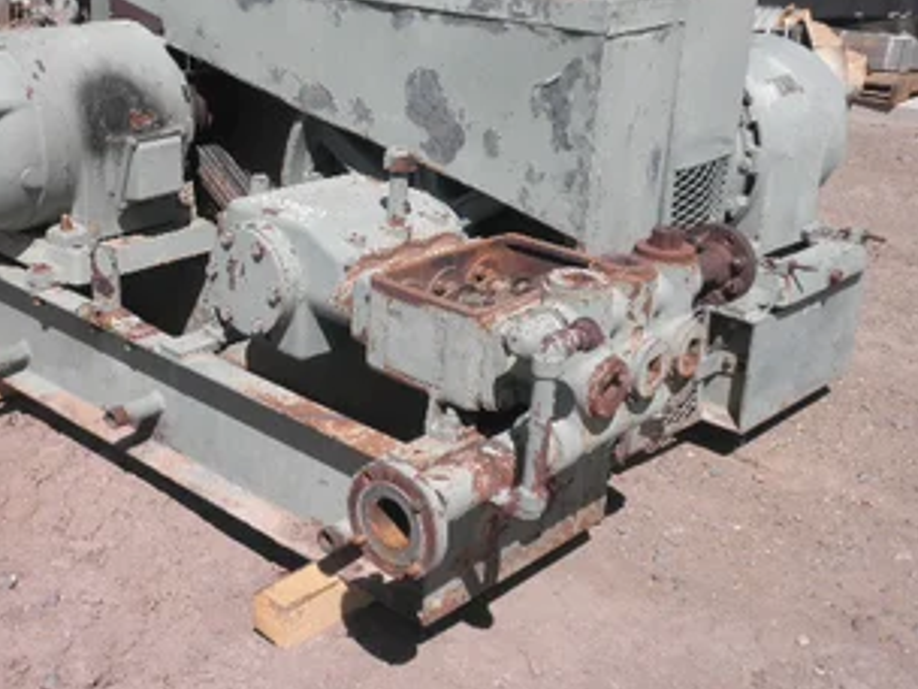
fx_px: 1220
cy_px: 299
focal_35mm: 46
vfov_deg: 31.5
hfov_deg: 40.8
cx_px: 323
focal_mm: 6.1
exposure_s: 1/125
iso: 64
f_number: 9.1
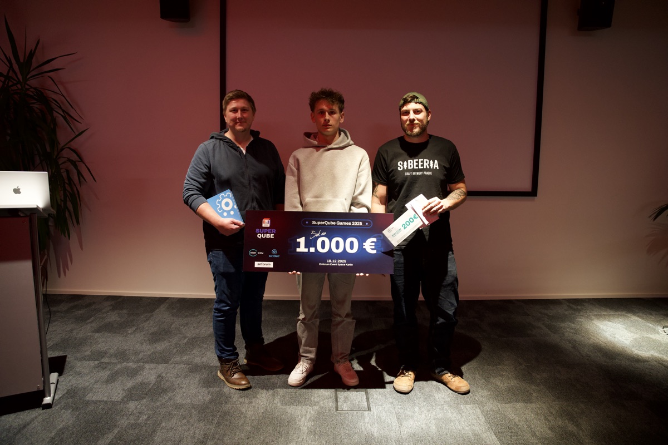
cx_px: 334
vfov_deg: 53.1
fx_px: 445
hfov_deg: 73.7
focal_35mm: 24
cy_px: 222
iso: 3200
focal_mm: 24
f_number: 2.8
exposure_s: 1/160
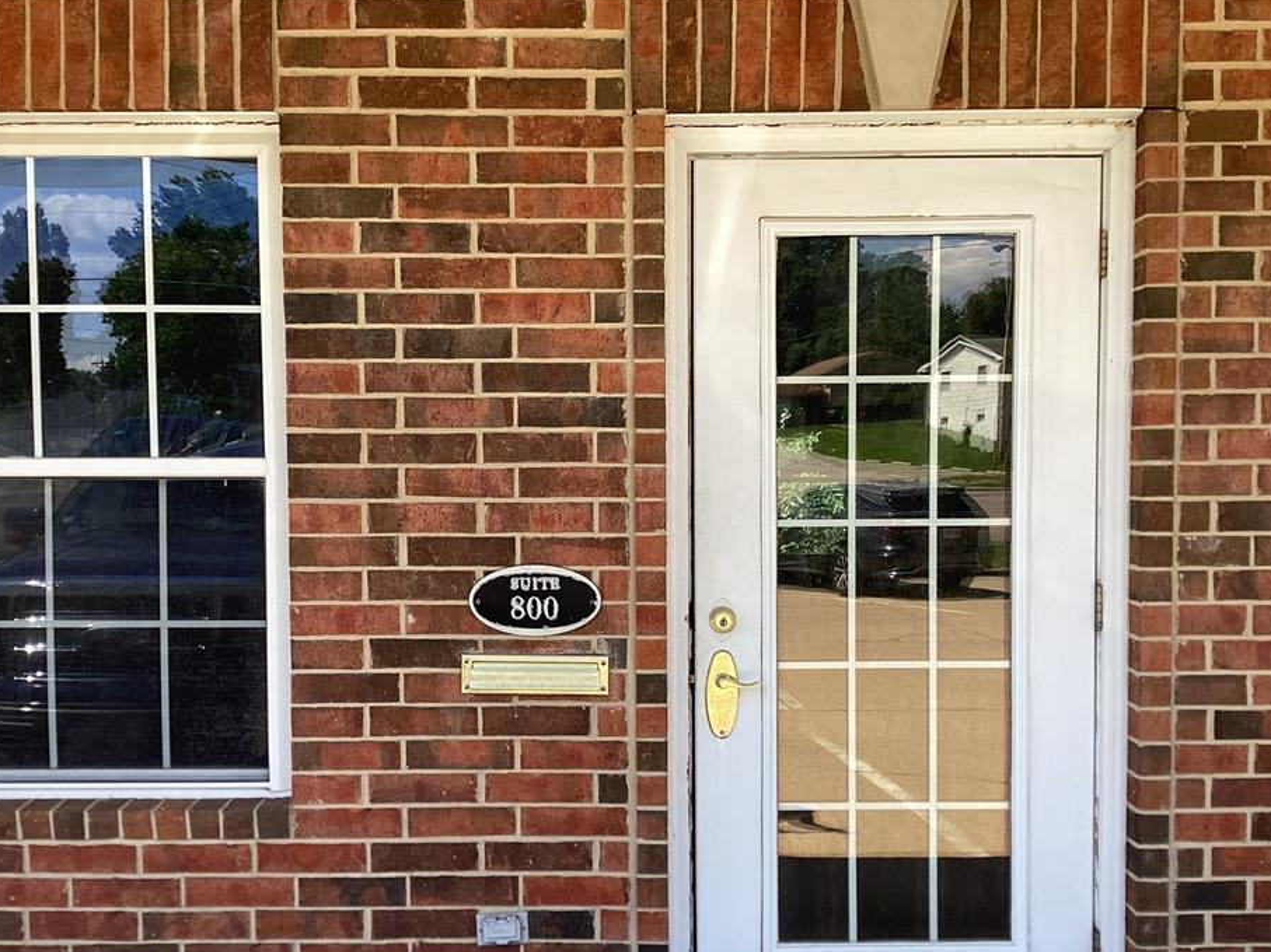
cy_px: 531
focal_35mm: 35
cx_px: 619
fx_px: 1285
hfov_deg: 52.6
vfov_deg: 40.6
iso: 25
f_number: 2.4
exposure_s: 1/390
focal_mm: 3.3
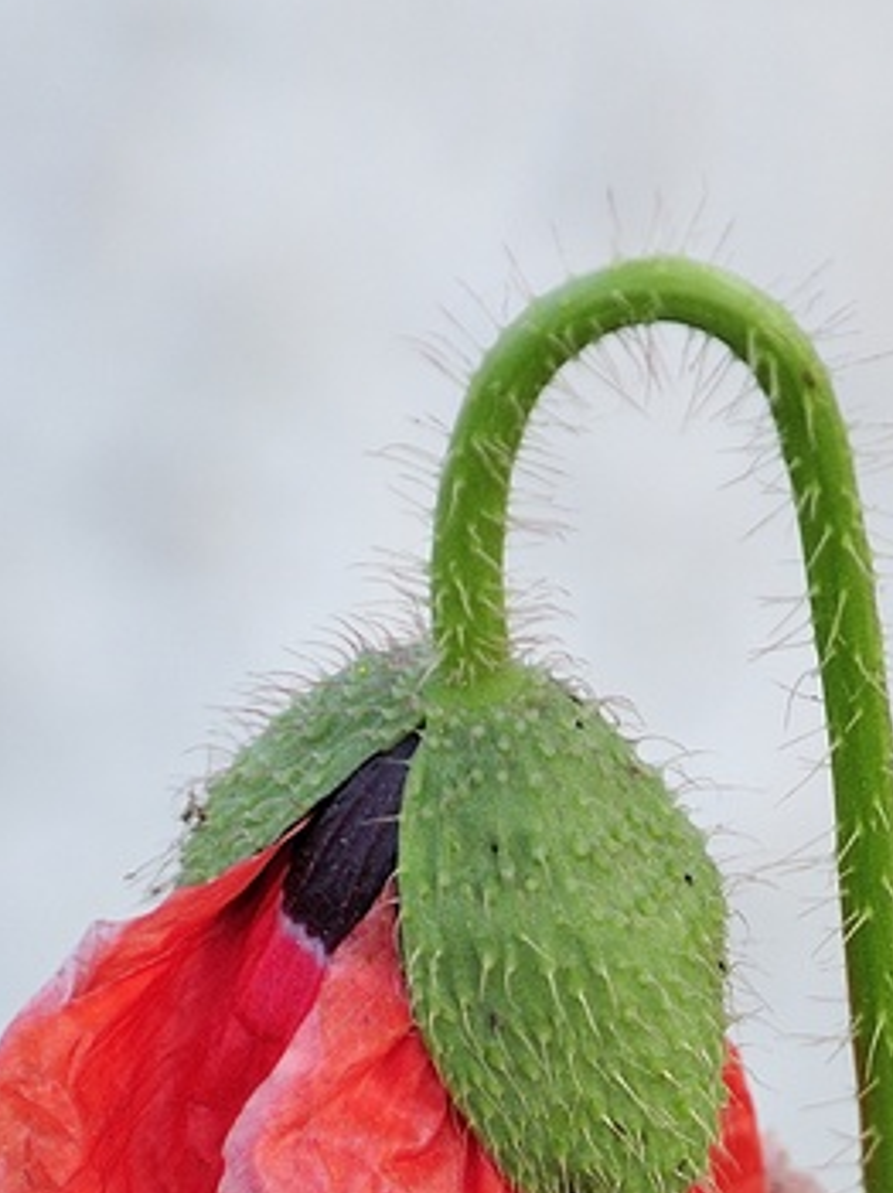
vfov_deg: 5.5
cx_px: 593
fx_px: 12343
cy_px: 1473
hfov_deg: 4.1
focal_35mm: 358
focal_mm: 85
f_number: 5.6
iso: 200
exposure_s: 1/125
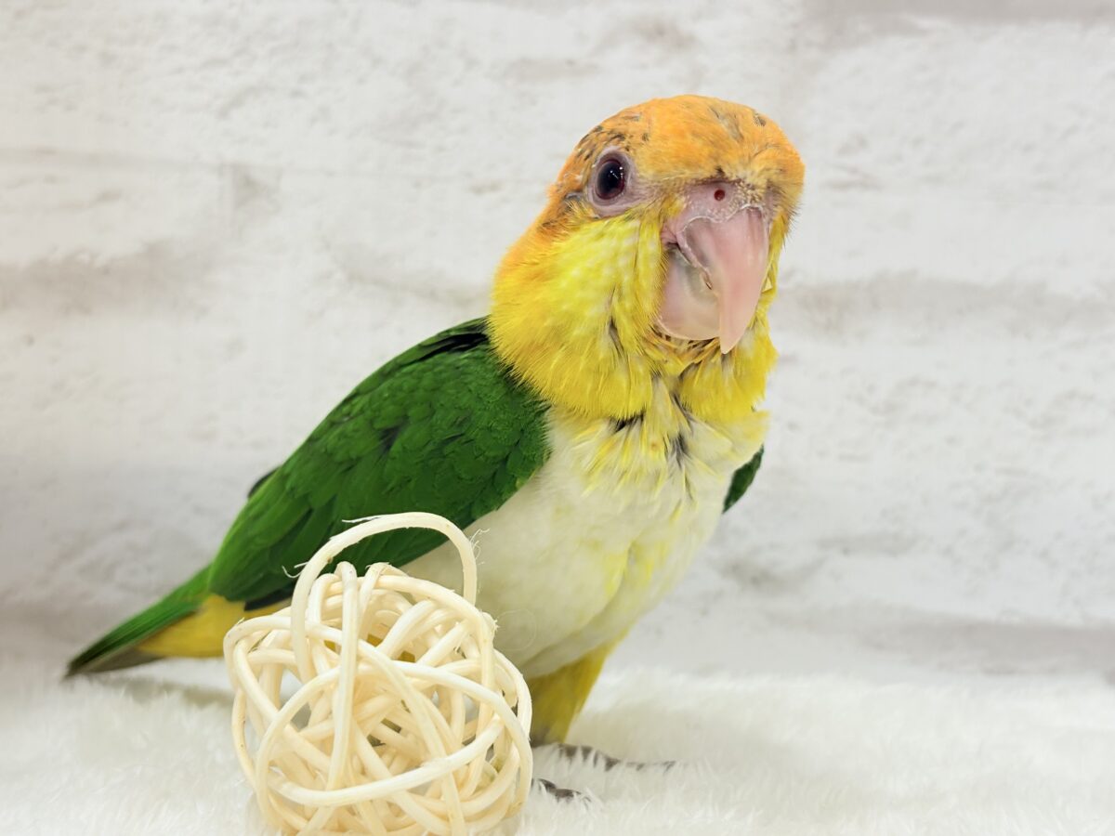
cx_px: 558
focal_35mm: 52
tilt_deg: +0.6
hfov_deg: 36.8
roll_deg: -1.0
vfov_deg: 28.0
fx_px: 1675
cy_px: 418
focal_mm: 5.96
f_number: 1.6
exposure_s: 1/100
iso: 80
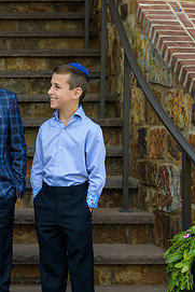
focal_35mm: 99
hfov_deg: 13.5
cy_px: 141
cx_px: -33
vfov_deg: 20.6
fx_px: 803
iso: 200
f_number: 3.2
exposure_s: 1/800
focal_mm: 42
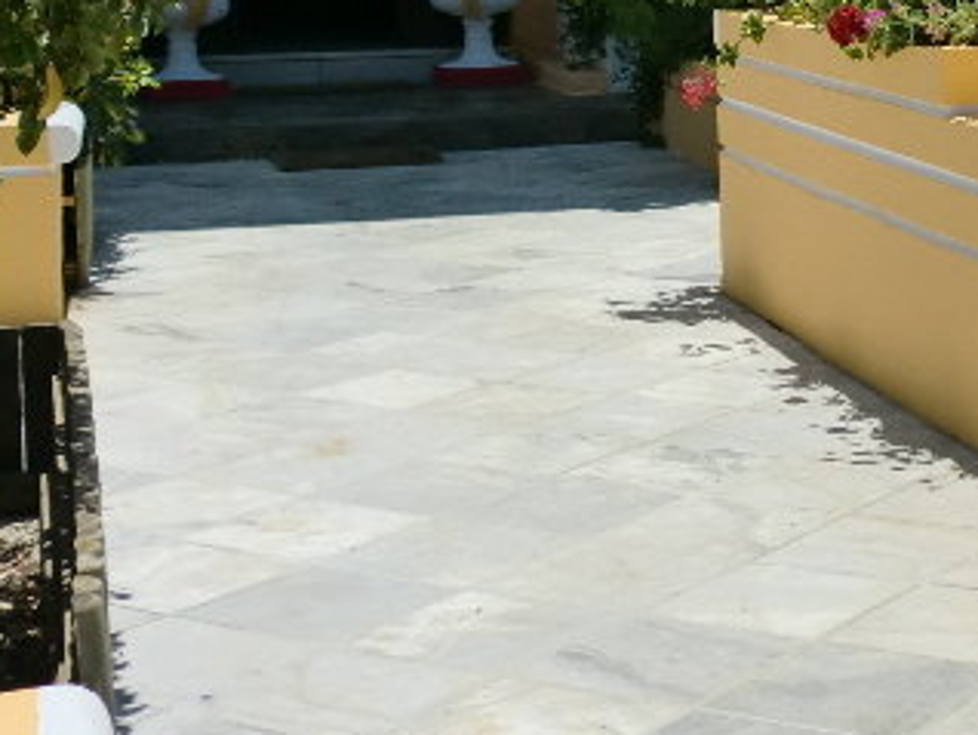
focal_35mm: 88
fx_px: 2488
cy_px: -71
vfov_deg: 16.3
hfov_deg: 21.2
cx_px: 1049
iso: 64
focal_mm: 6.3
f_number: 7.8
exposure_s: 1/320
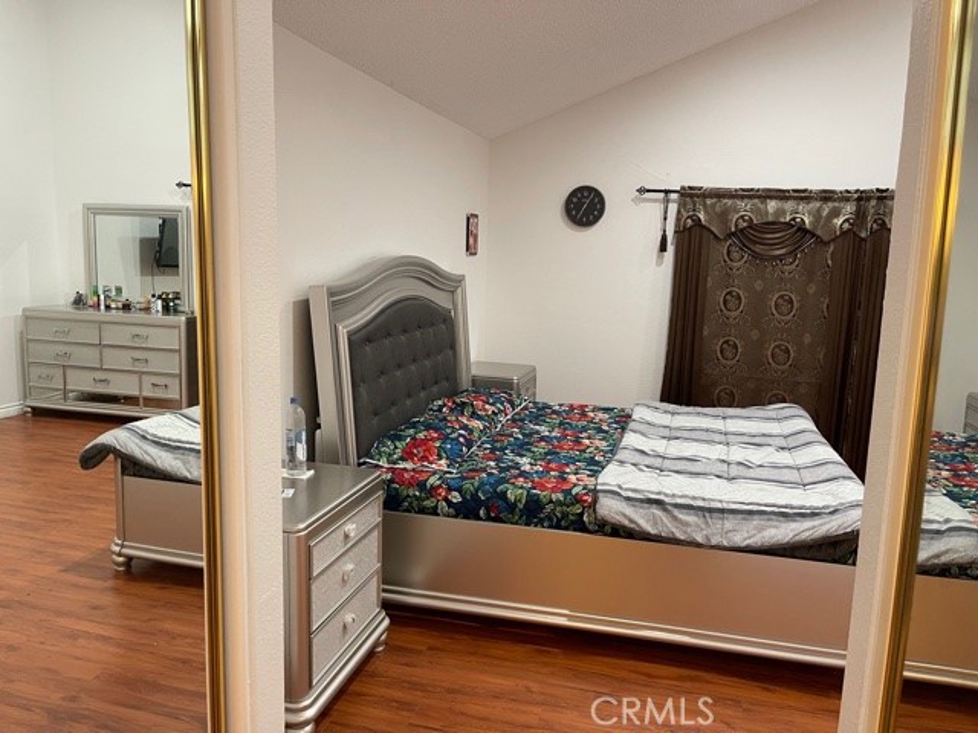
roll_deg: -1.5
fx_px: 735
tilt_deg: -10.0
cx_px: 489
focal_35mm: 26
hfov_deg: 67.3
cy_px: 366
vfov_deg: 53.1
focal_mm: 5.1
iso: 250
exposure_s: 1/60
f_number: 1.6
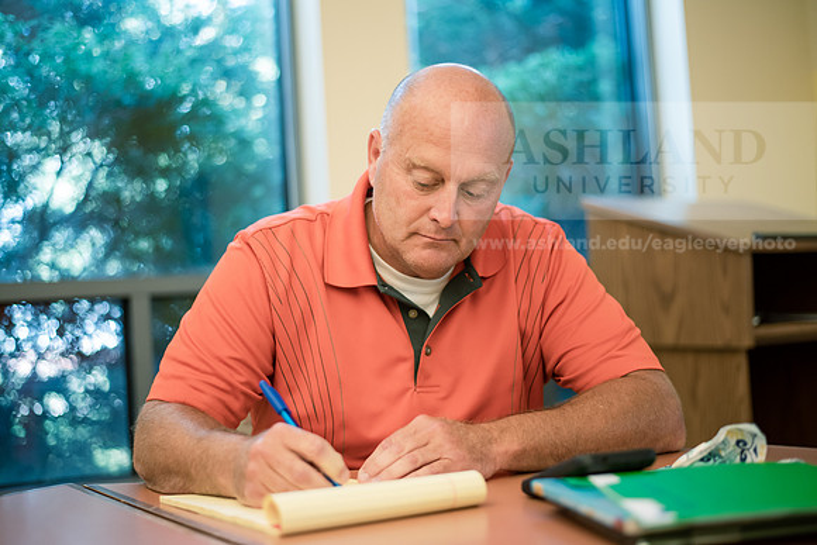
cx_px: 408
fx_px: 1135
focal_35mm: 50
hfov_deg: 39.6
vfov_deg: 27.0
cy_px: 272
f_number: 1.8
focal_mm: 50
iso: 800
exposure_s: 1/200
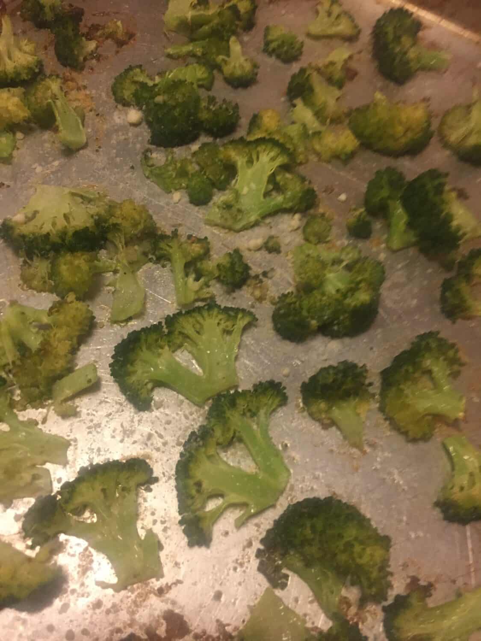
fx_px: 537
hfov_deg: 48.2
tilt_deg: -54.2
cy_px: 320
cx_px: 240
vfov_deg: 61.7
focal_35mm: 29
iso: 160
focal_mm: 4.15
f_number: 2.2
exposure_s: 1/30
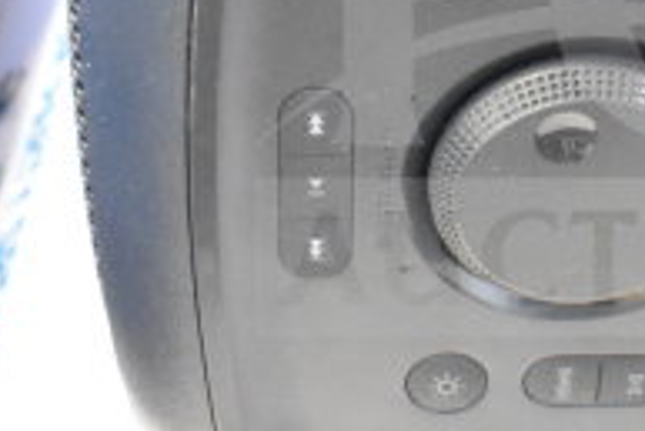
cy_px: 72
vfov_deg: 12.0
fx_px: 2044
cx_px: 628
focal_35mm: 114
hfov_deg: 17.6
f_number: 4
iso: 10000
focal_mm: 24
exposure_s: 1/40
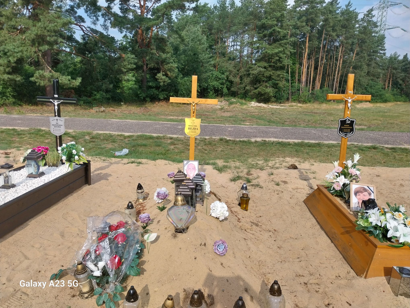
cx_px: 205
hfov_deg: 67.3
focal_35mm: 26
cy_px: 154
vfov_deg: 53.1
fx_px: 308
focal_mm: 4
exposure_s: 1/681
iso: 25
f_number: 1.8
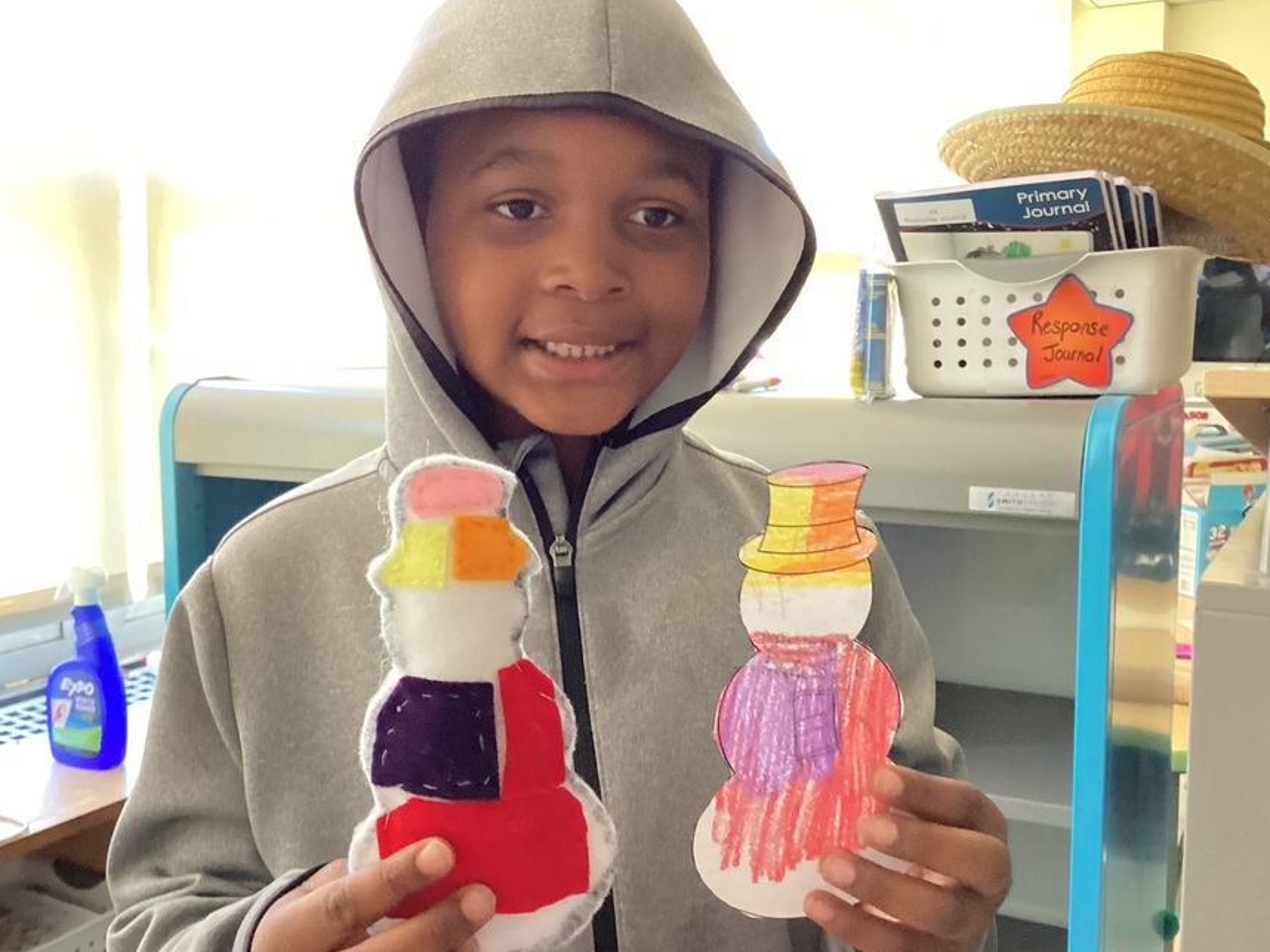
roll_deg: -0.2
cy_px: 460
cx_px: 565
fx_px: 1357
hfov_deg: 50.1
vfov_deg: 38.6
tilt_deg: -6.8
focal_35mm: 37
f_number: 2.4
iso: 320
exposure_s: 1/50
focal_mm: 3.3
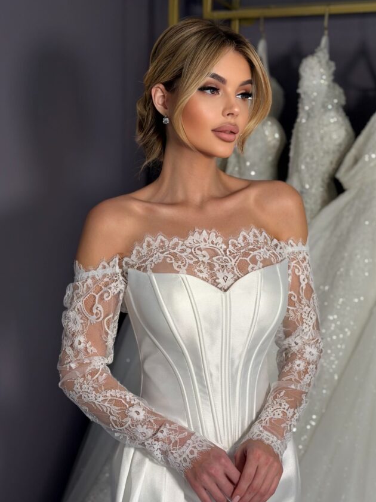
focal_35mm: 61
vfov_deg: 31.6
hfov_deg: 24.0
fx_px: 883
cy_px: 295
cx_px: 201
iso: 100
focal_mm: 6.76
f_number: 1.78
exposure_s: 1/100
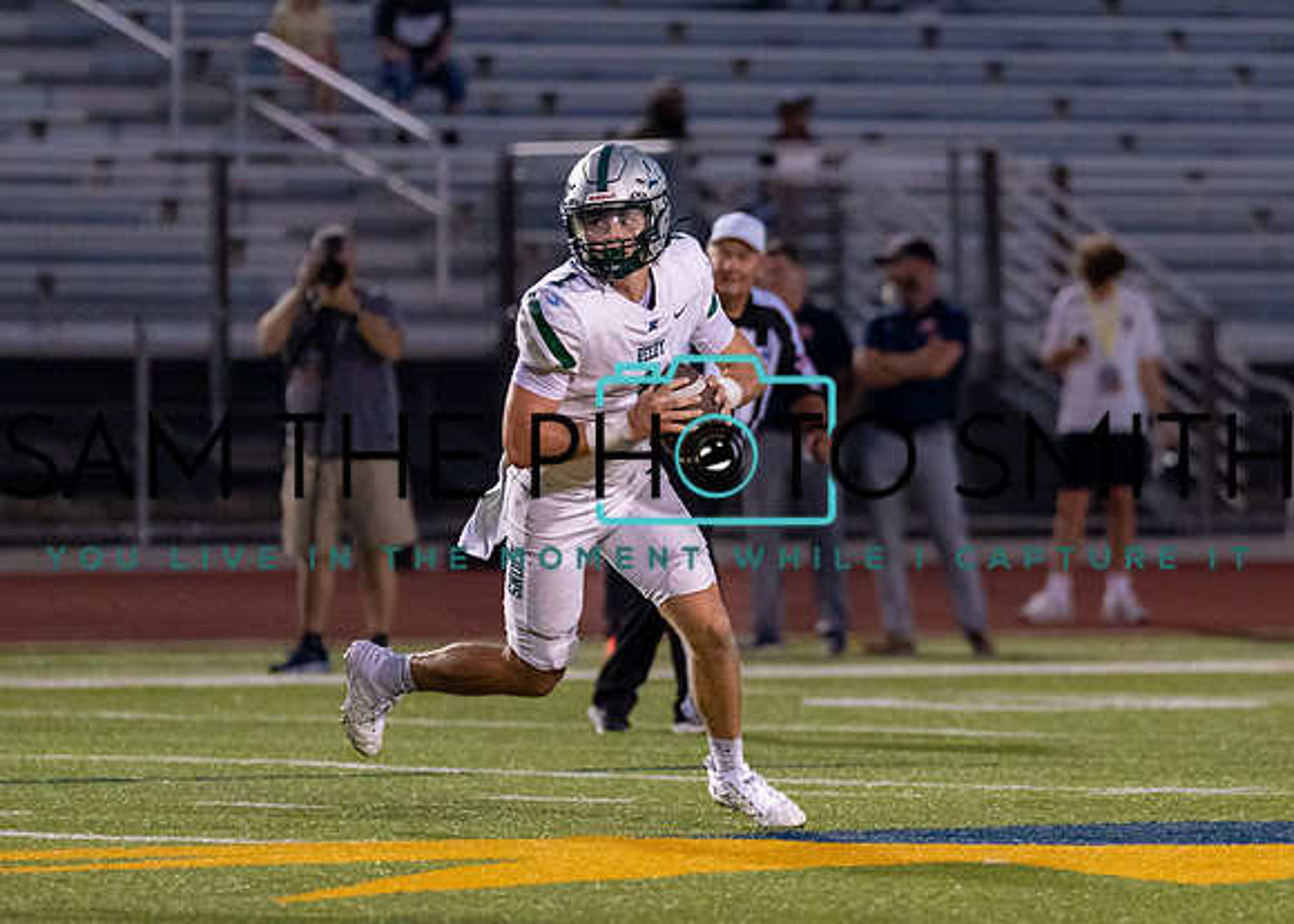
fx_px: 16972
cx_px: 873
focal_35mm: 462
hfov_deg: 4.4
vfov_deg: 3.1
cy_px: 529
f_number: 2.8
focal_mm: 200
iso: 2000
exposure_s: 1/1000
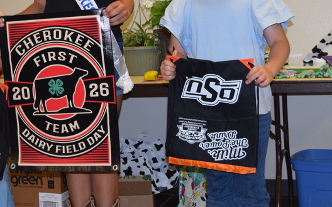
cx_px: 106
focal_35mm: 80
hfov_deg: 25.7
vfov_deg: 16.0
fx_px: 724
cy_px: 8
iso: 800
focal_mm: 27
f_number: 5
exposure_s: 1/100
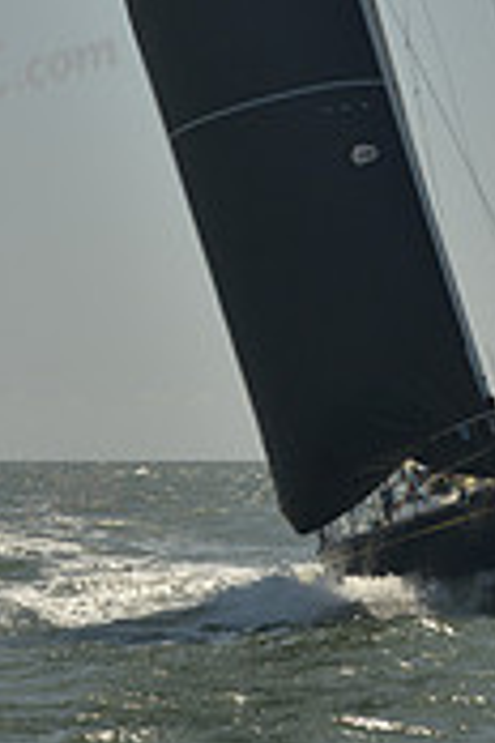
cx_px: 339
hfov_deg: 5.9
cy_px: -167
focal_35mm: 233
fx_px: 4805
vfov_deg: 8.7
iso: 280
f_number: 9
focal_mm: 70
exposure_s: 1/1000
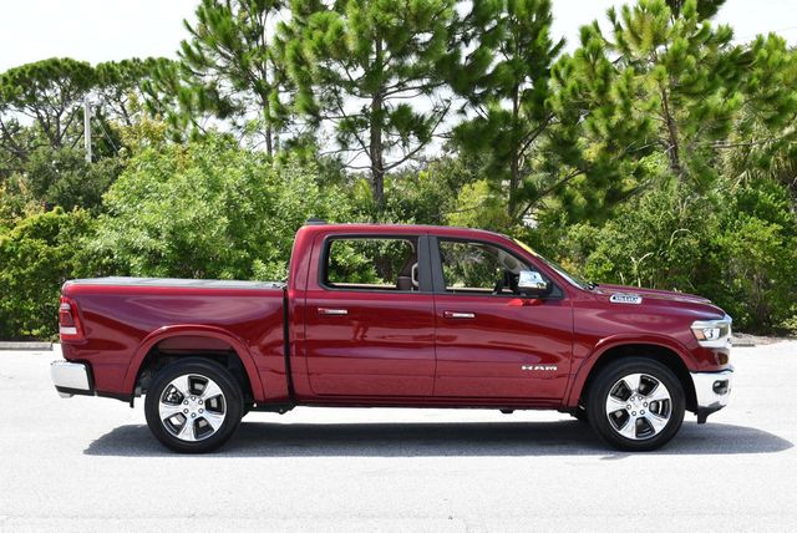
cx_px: 398
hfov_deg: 35.6
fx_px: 1241
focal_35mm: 56
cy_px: 266
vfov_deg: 24.2
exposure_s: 1/250
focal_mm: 28
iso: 200
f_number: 7.1
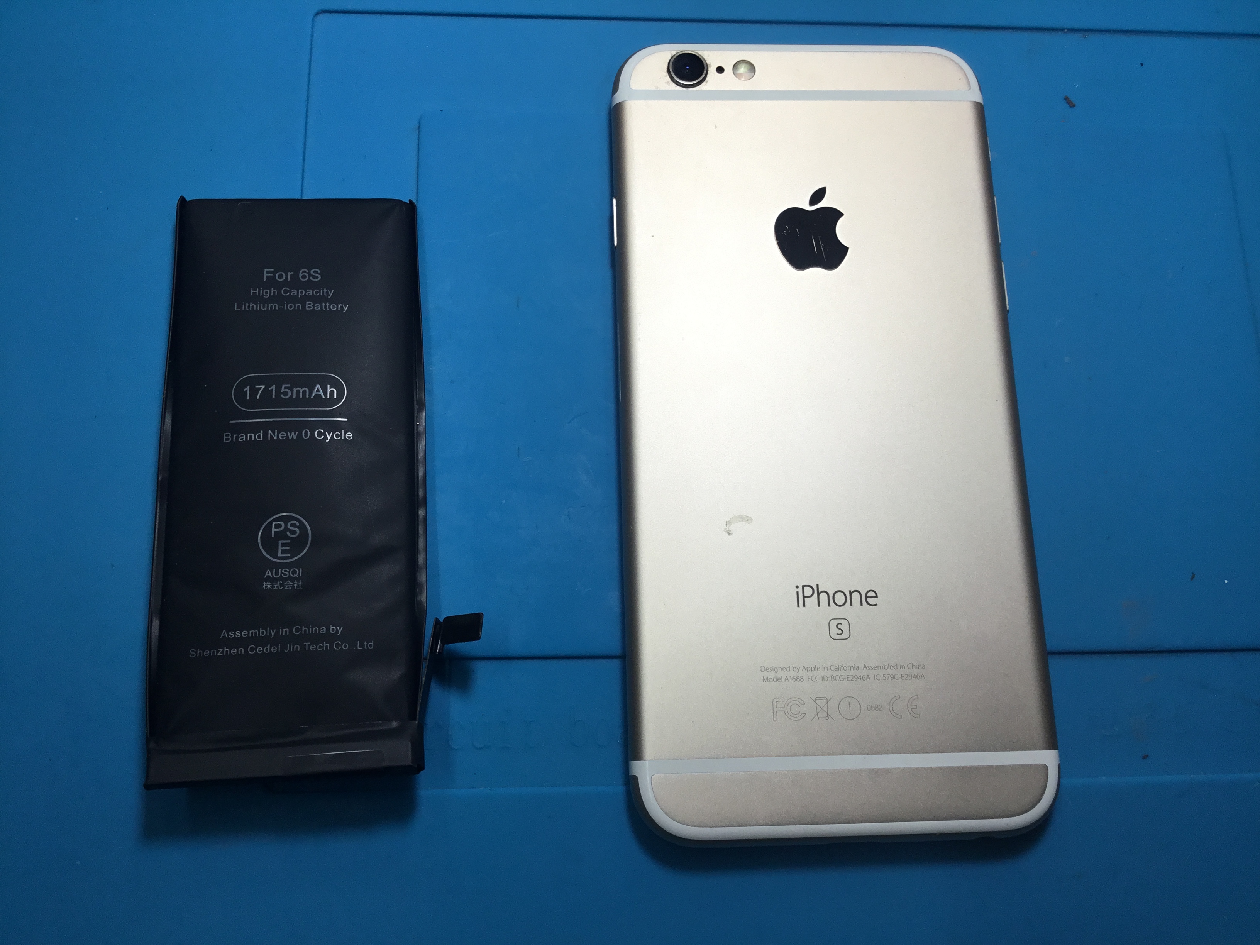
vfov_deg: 45.4
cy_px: 472
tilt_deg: -75.6
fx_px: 1128
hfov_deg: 58.4
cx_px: 630
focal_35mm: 31
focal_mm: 3.3
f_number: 2.4
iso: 25
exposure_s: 1/126
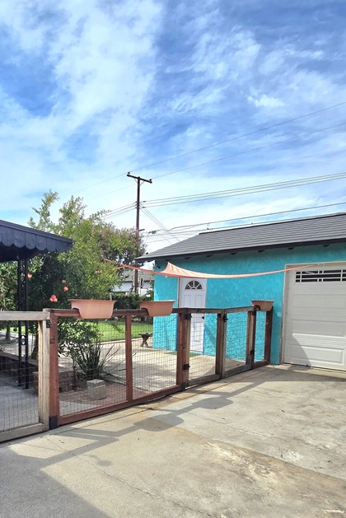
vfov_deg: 76.9
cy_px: 330
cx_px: 98
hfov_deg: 55.2
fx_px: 317
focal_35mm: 22
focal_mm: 2.2
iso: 50
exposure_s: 1/3333
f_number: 2.2
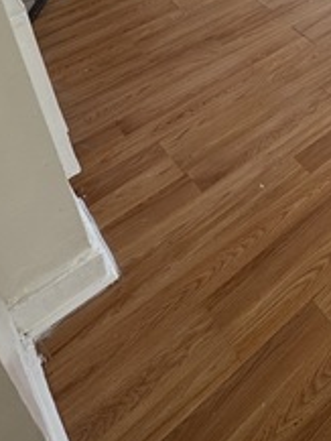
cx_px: 388
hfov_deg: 29.4
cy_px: -99
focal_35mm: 43
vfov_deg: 34.4
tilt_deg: -25.2
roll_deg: -0.4
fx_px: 548
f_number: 2.2
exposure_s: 1/144
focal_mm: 2.22
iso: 40
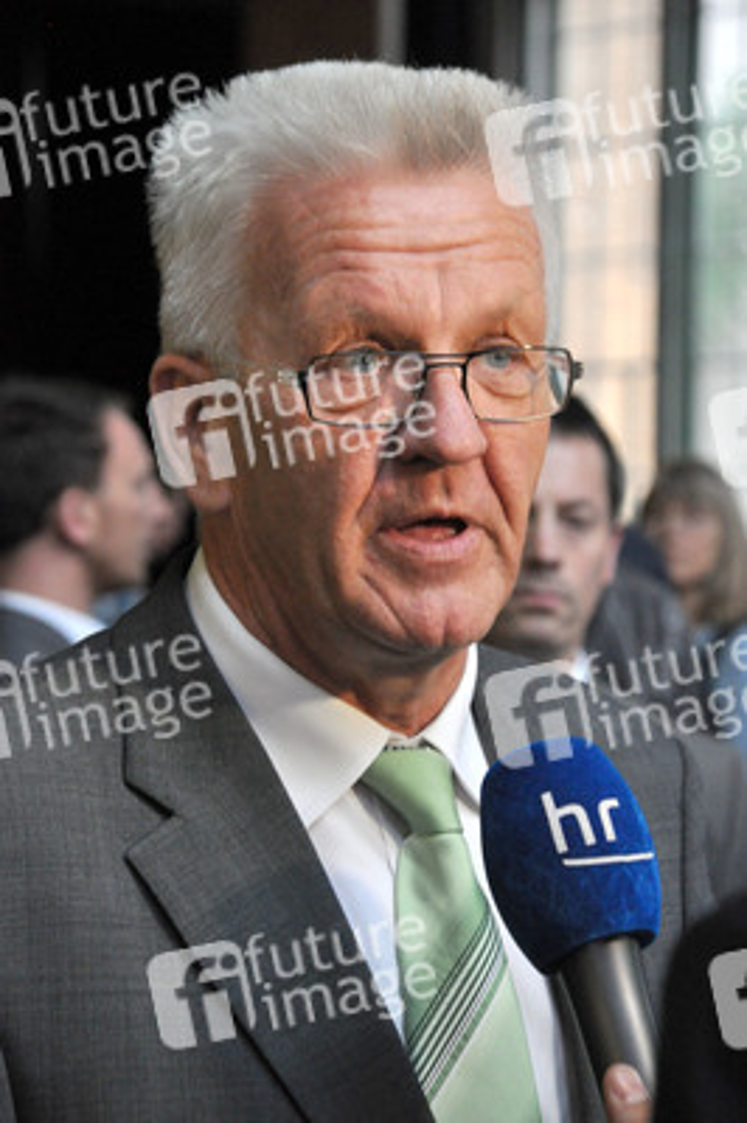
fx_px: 4209
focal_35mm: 135
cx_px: 374
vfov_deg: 15.2
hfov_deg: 10.1
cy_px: 562
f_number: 5.6
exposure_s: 1/60
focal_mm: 90
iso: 2000
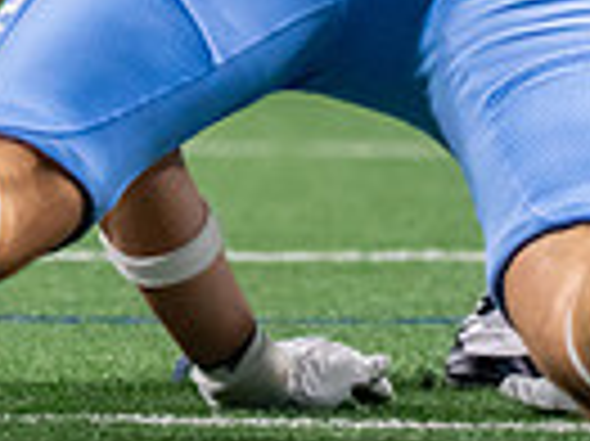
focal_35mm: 1268
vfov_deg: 1.2
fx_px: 21592
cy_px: -415
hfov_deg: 1.6
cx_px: -140
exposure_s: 1/1000
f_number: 2.8
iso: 2000
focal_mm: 167
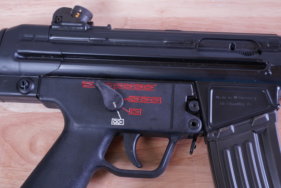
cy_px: 95
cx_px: 149
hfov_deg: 35.3
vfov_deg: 24.0
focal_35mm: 57
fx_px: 442
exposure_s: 1/125
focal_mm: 35
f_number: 5.6
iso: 1000
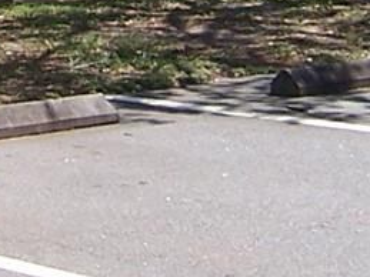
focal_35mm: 204
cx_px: -337
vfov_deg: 6.9
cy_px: -374
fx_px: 2179
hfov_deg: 9.2
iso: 80
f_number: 3.4
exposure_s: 1/750
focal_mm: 5.5
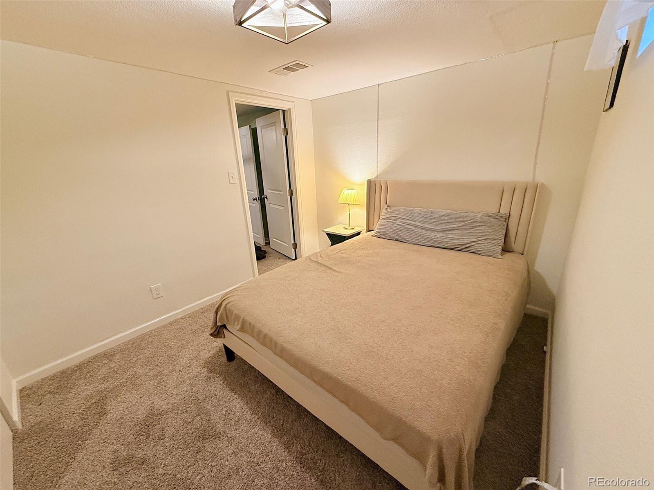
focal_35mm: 14
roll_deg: +2.6
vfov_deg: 85.7
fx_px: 265
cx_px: 327
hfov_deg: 102.1
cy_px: 245
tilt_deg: -17.6
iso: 400
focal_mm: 2.22
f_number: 2.2
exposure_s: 1/60
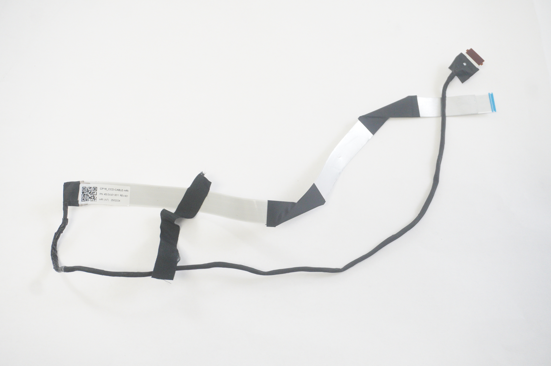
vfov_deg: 28.9
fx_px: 711
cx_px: 276
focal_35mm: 46
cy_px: 183
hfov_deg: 42.4
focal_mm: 31
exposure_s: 1/100
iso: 2500
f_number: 5.6
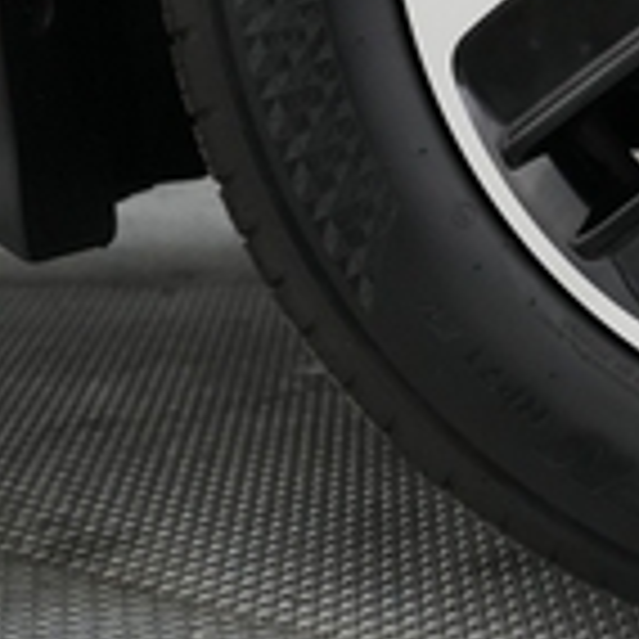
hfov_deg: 16.5
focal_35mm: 96
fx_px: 2005
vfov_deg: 17.2
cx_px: 958
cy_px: -148
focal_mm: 25
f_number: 2.8
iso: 4000
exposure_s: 1/160
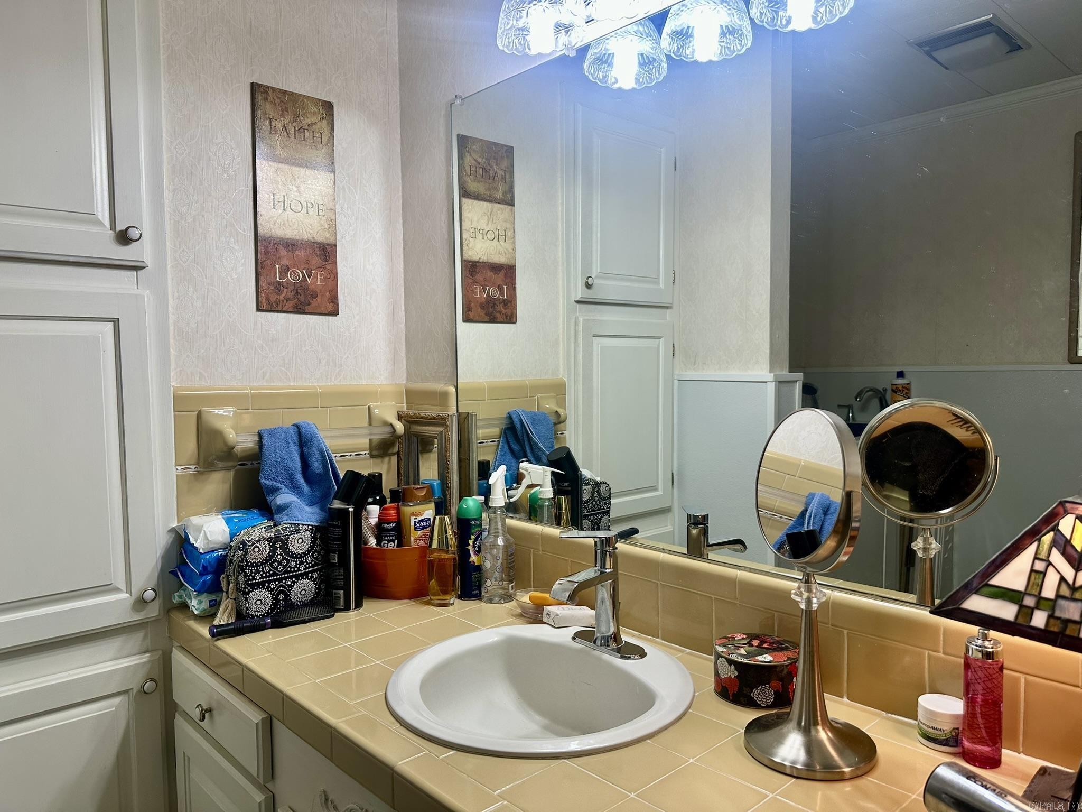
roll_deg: +0.3
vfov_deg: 56.8
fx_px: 750
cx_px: 541
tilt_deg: -3.4
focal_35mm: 24
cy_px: 406
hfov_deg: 71.6
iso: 100
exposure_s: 1/120
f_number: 1.78
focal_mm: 6.86
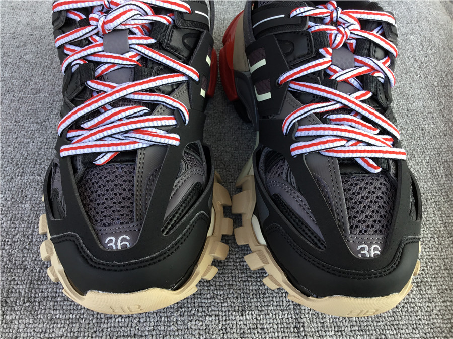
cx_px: 226
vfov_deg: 45.4
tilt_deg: -51.9
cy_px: 170
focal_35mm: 31
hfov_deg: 58.4
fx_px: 406
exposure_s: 1/100
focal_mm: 3.3
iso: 32
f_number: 2.4
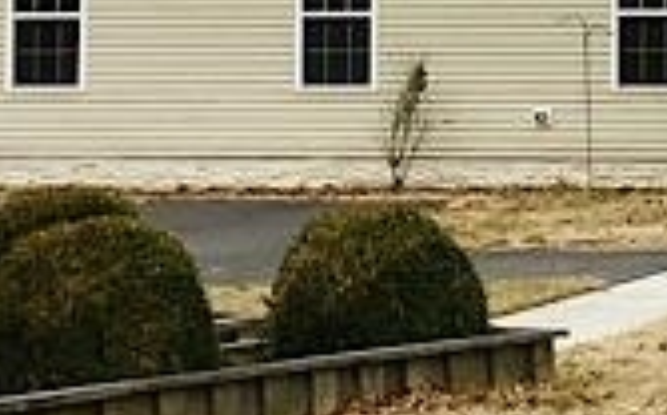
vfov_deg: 9.8
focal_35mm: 126
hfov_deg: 15.6
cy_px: -343
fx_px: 2288
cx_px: 923
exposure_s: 1/166
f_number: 2.4
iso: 25
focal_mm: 3.3
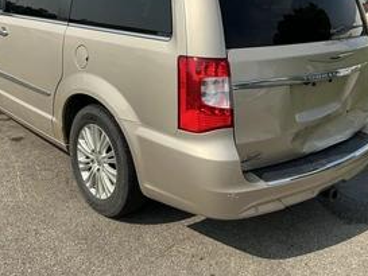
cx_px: 174
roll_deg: -0.8
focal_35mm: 41
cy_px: 81
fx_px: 436
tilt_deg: -12.4
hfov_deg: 45.7
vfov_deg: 34.7
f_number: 1.8
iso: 25
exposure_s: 1/2320
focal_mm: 3
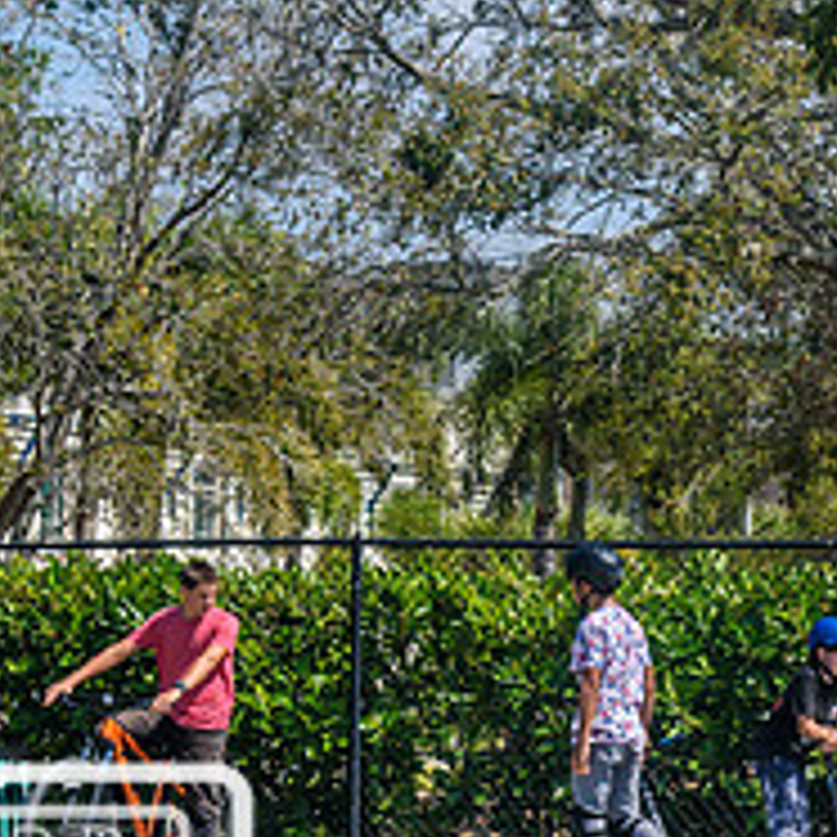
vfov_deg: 7.9
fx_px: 6018
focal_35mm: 220
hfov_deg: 7.9
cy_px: 794
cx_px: 981
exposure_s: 1/400
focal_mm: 55
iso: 200
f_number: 10
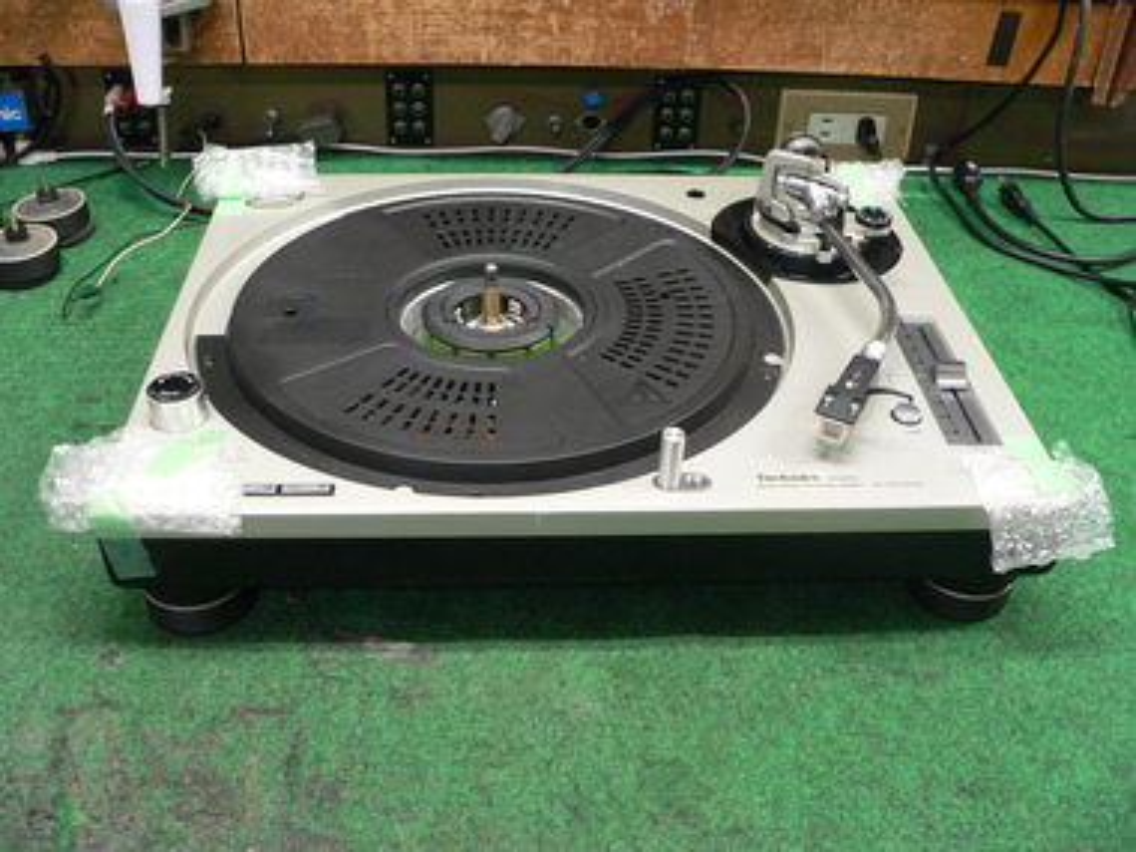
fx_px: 1181
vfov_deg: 39.7
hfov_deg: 51.4
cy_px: 426
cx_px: 568
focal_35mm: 36
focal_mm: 6
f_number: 2.8
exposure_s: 1/13
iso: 200
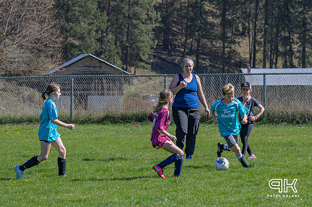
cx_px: 251
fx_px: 2751
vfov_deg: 4.3
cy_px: 128
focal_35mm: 318
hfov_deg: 6.5
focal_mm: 120
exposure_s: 1/500
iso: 220
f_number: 6.3
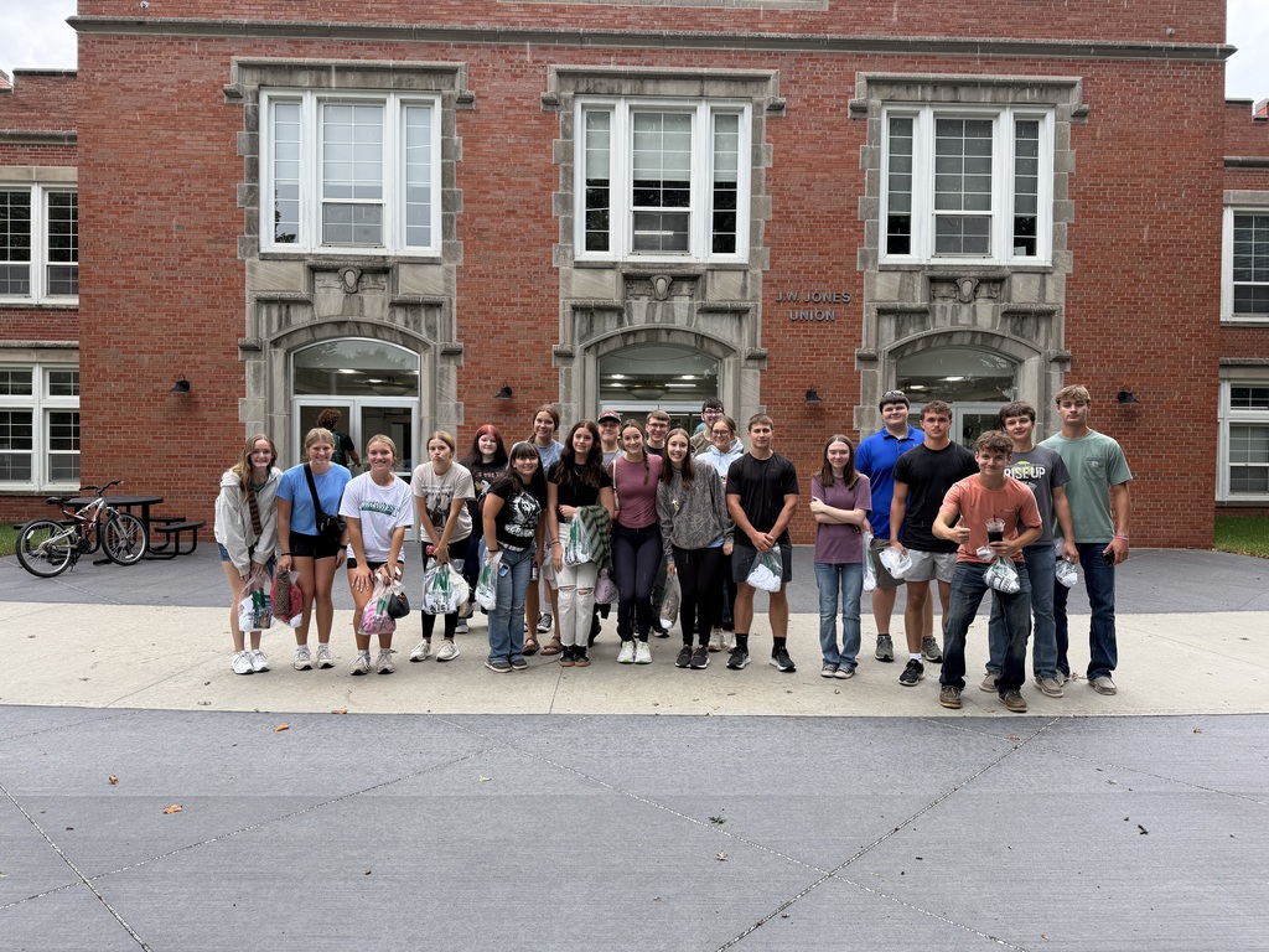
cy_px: 476
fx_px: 880
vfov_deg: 56.8
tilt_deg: -0.9
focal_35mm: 24
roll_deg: -0.5
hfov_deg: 71.6
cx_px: 634
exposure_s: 1/372
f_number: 1.78
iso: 80
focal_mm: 6.76
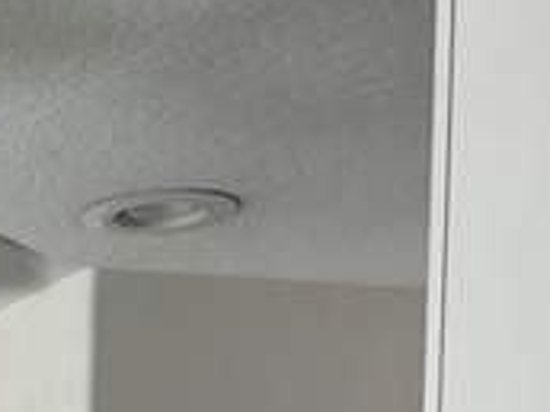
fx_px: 2558
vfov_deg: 8.5
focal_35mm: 161
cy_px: 958
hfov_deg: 10.7
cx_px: -707
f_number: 1.6
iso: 32
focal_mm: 5.1
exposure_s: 1/148
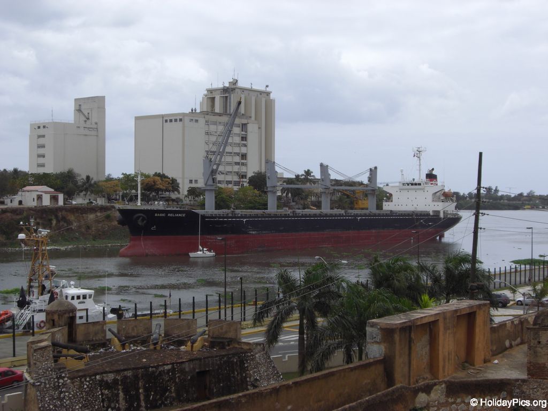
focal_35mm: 55
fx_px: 871
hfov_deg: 34.9
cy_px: 206
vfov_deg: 26.6
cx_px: 274
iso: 64
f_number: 9.7
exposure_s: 1/160
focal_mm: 9
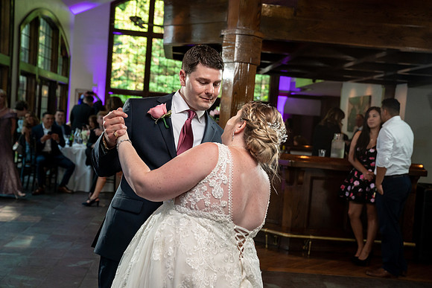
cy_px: 144
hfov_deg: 42.7
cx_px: 216
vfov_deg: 29.3
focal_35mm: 46
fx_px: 552
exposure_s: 1/200
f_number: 4
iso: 2000
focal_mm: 46
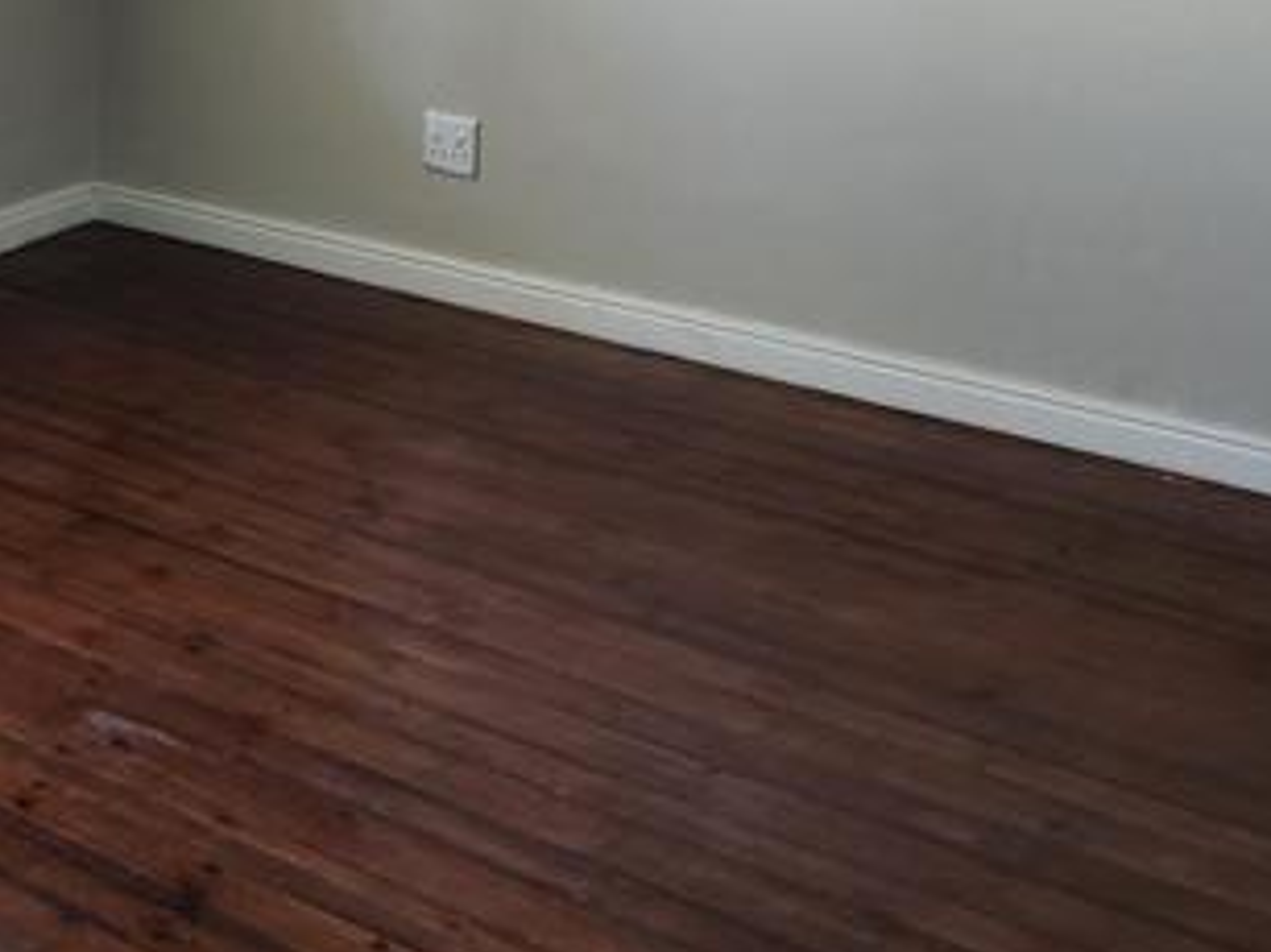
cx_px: -8
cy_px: 33
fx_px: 2202
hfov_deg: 29.9
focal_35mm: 60
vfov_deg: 23.5
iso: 160
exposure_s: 1/100
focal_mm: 5.4
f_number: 1.8
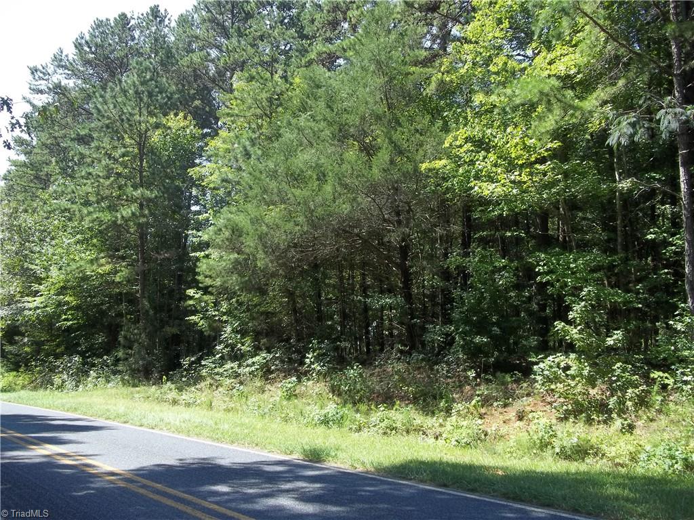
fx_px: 642
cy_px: 260
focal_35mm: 32
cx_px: 347
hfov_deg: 56.8
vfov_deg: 44.2
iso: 64
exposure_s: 1/320
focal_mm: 5.7
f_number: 2.9
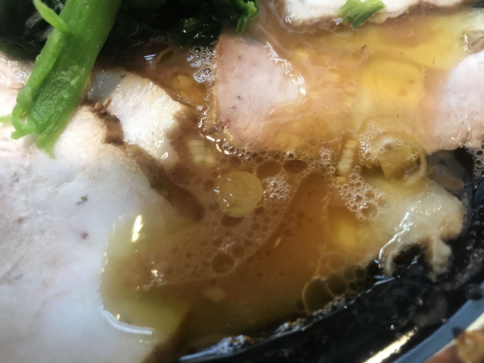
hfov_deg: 63.4
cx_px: 242
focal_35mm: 28
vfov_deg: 49.7
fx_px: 391
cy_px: 182
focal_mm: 3.99
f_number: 1.8
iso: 40
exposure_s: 1/17
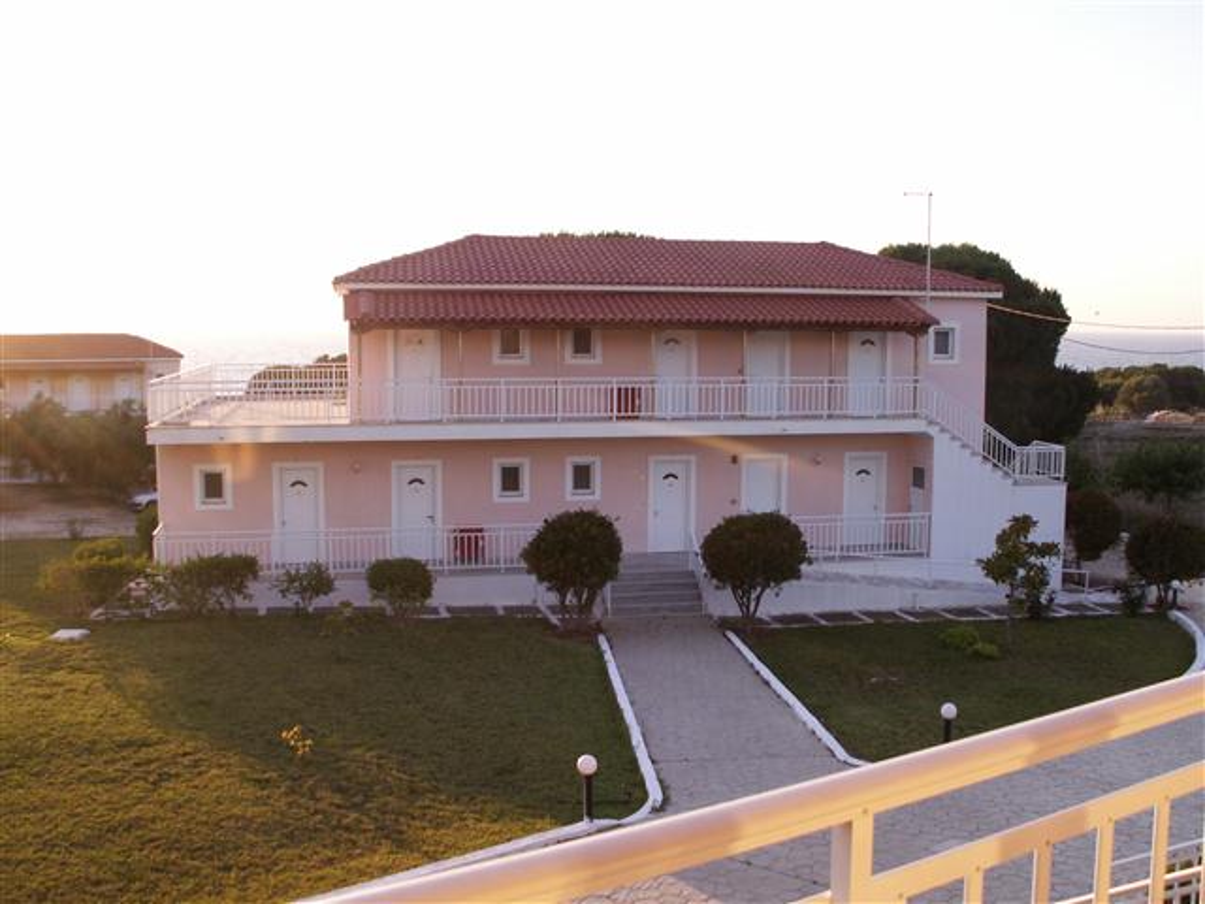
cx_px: 602
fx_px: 1218
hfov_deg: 52.6
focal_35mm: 35
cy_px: 452
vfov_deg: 40.7
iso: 50
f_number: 4
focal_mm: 5.86
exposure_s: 1/100
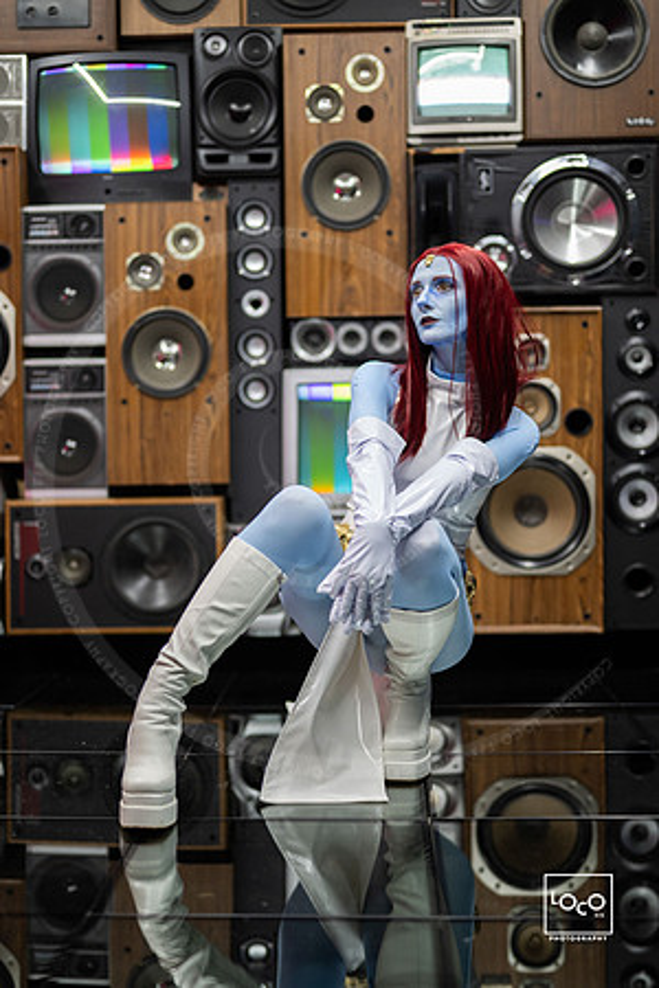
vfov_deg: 39.6
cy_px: 494
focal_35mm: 50
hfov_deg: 27.0
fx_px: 1373
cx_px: 330
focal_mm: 50
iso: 1000
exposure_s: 1/250
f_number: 1.2
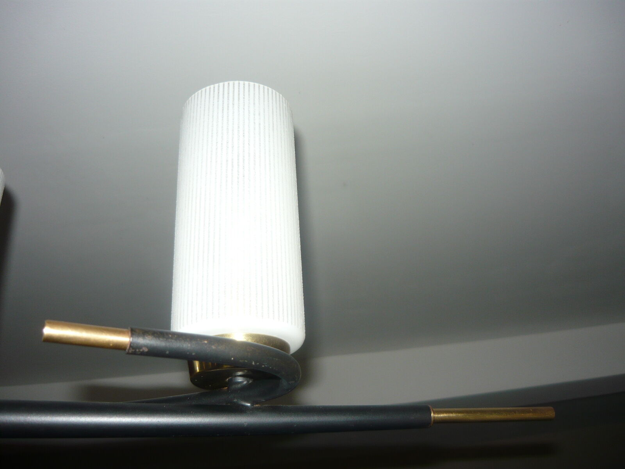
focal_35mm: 33
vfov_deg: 42.9
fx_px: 596
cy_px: 234
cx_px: 312
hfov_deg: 55.4
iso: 100
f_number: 2.8
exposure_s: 1/30
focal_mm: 5.5
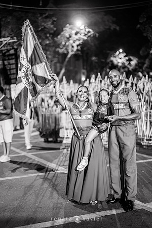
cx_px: 76
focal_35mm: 50
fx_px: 317
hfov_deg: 27.0
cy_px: 114
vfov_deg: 39.6
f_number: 1.2
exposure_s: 1/320
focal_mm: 50
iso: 2500
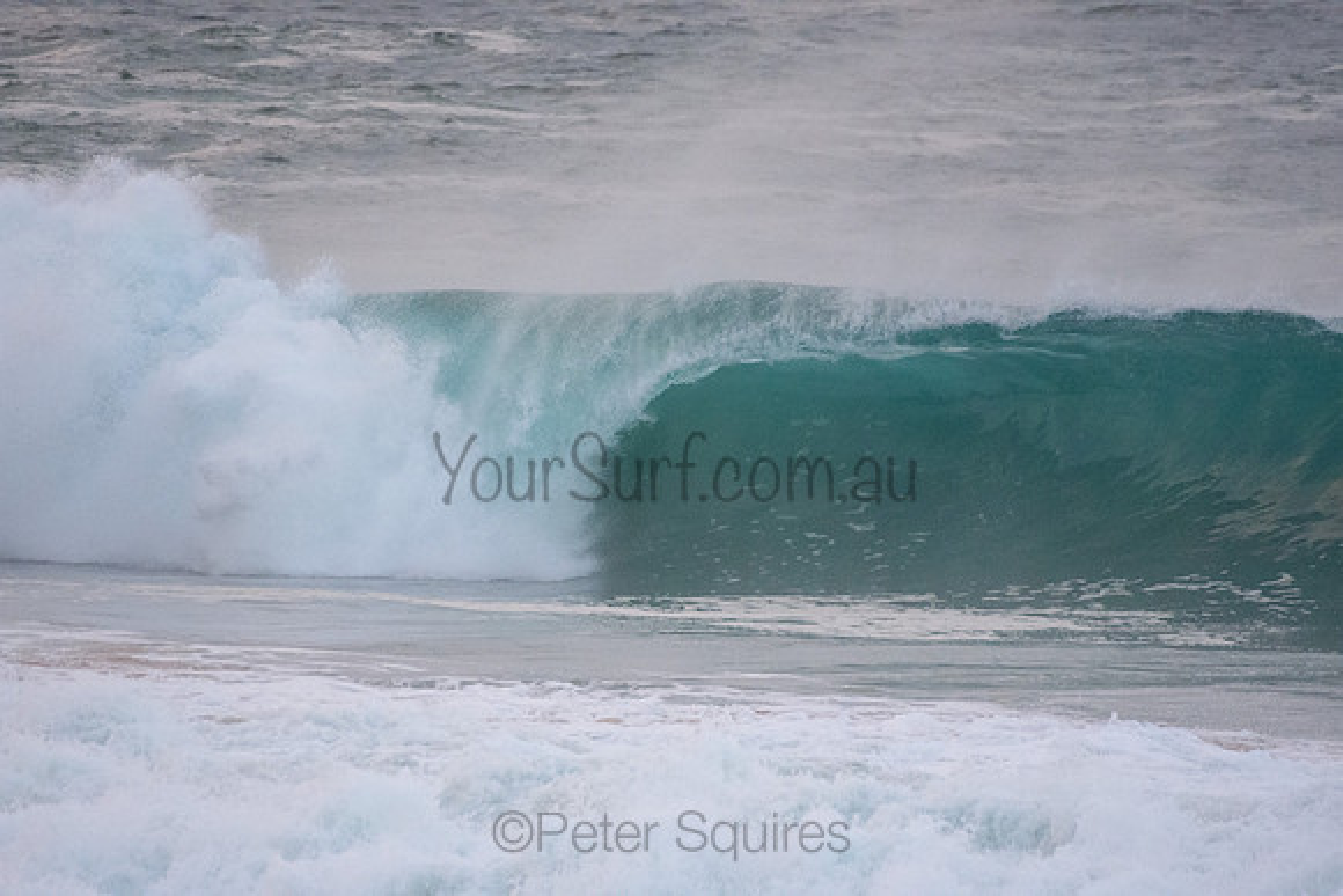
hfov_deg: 2.7
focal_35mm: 750
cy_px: 448
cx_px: 672
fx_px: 27984
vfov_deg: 1.8
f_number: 5.6
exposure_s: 1/1250
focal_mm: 500
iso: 1800
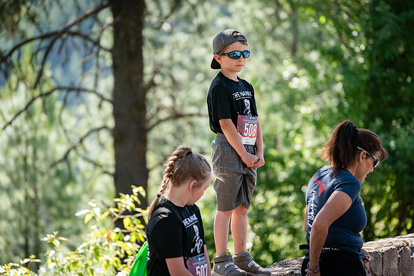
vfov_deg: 6.9
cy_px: 138
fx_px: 2300
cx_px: 207
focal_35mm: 200
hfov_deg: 10.3
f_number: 4
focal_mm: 200
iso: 400
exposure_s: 1/500
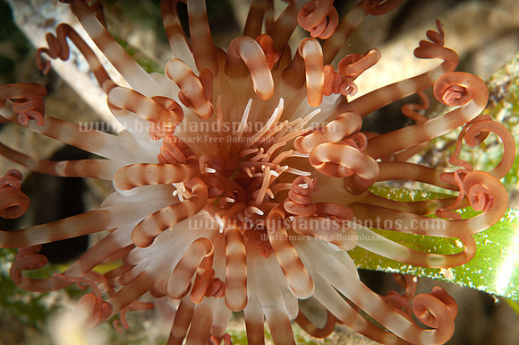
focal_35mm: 90
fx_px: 1296
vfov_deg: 15.1
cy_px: 172
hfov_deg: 22.7
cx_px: 260
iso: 100
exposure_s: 1/320
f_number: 14
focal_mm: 60
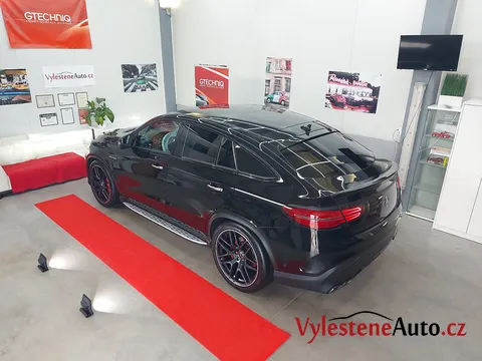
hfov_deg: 71.6
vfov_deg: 56.8
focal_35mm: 24
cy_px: 180
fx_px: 334
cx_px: 241
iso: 80
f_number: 1.8
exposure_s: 1/50
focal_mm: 5.23
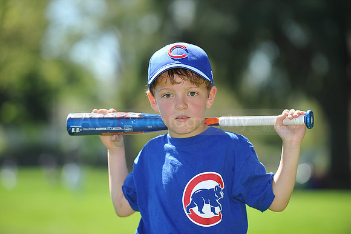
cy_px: 117
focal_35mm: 200
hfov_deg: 10.3
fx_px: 1949
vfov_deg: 6.9
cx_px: 176
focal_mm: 200
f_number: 4.5
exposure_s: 1/640
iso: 200
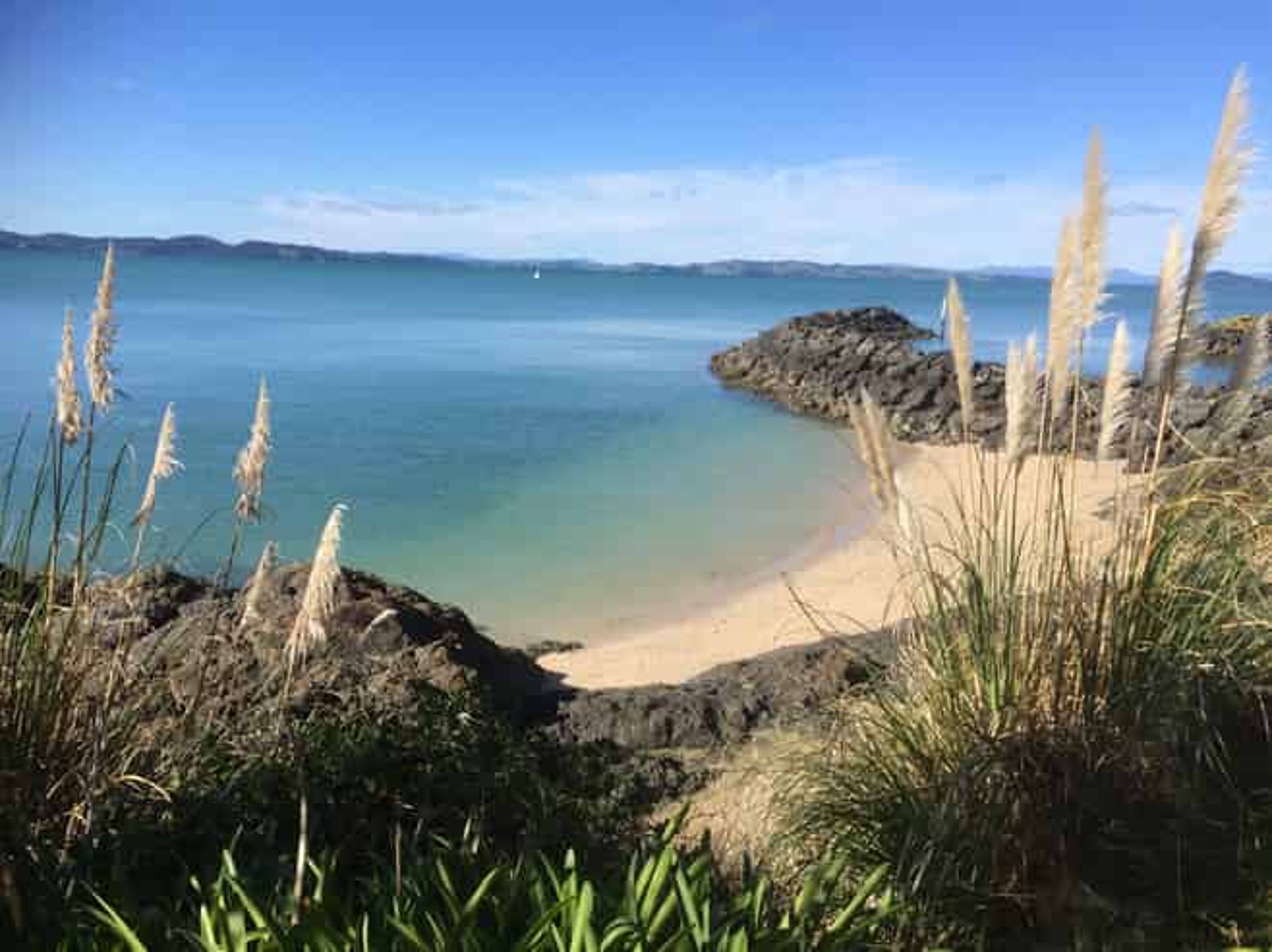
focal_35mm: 29
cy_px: 476
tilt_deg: -9.8
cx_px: 636
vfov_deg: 48.2
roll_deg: -0.4
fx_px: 1065
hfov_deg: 61.7
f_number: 2.2
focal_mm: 4.15
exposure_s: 1/1953
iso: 32
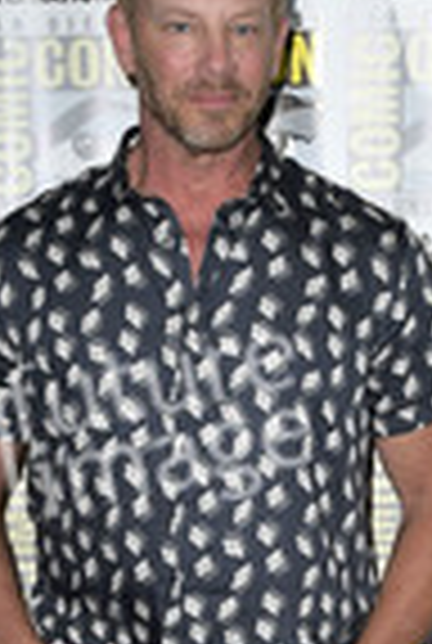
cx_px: 214
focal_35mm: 81
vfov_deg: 23.8
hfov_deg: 16.9
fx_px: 1451
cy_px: 667
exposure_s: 1/250
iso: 250
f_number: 6.3
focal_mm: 29
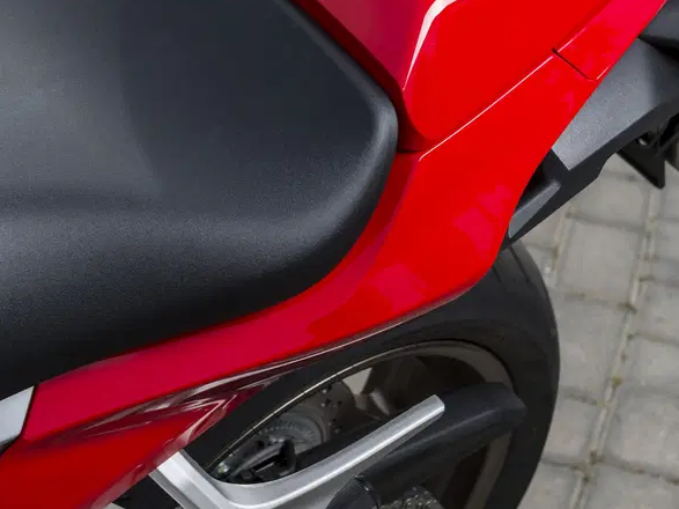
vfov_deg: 12.5
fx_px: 2314
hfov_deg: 16.7
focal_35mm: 118
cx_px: 273
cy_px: 98
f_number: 8
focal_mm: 60
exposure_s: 1/250
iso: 100
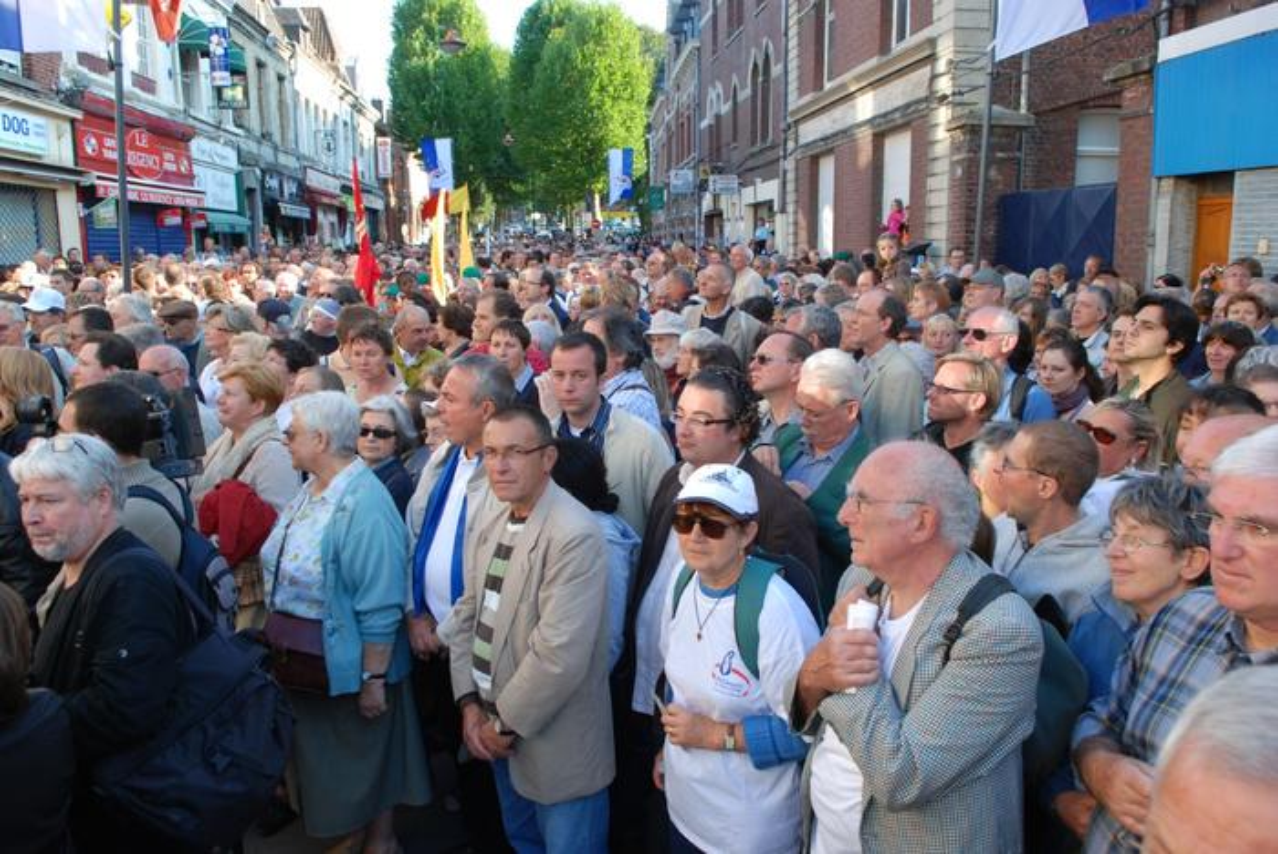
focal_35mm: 26
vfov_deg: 50.5
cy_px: 427
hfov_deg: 70.4
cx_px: 639
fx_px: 906
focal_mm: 17
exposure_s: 1/80
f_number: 5.6
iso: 200
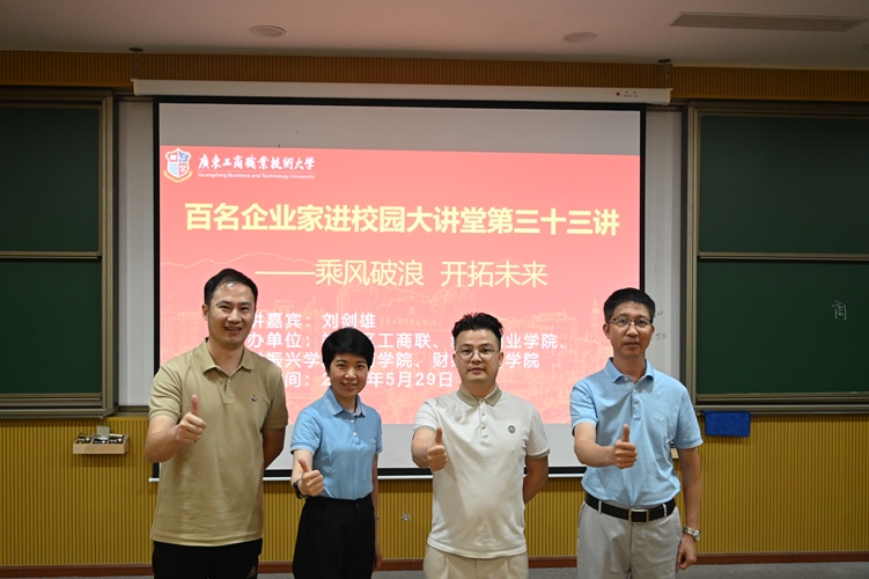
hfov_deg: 55.8
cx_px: 434
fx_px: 820
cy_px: 290
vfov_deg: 38.8
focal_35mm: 34
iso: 3200
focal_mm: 34
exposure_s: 1/100
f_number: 4
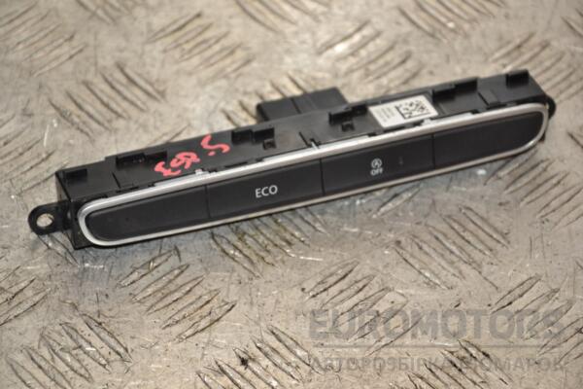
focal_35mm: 60
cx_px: 292
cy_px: 194
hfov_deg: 33.4
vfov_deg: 22.6
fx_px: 972
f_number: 5
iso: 800
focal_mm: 40
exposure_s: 1/200
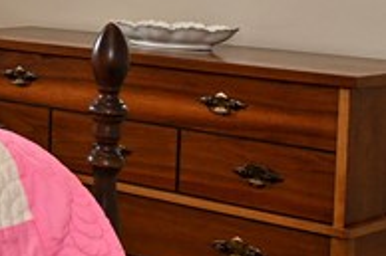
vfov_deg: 11.9
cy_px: -28
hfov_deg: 14.1
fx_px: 1215
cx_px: -464
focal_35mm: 113
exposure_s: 1/80
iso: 200
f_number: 4.5
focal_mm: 13.5
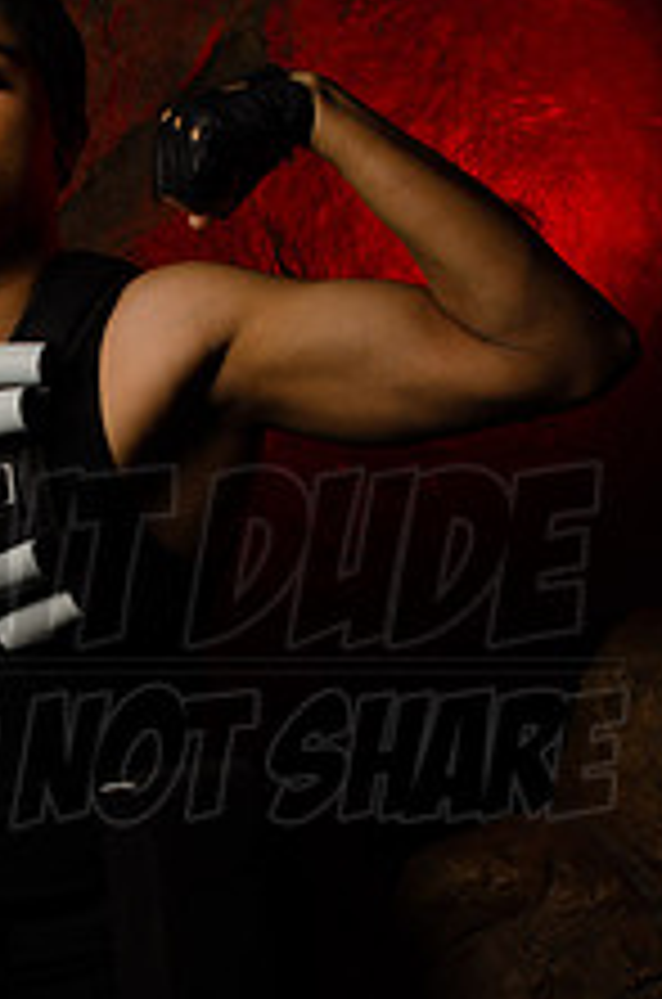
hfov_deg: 19.6
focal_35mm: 67
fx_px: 1857
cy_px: 612
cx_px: 0
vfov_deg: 30.0
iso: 200
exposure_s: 1/60
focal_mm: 22
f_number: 22
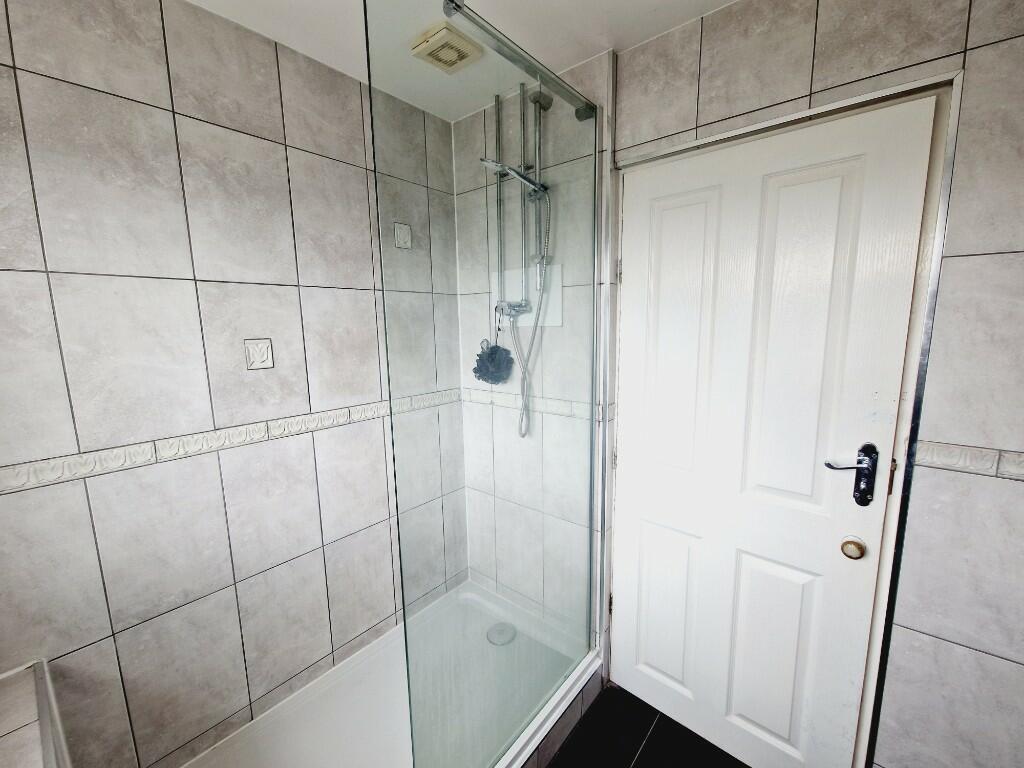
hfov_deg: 106.2
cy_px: 384
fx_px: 385
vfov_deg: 89.9
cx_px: 512
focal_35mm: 13
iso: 80
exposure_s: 1/100
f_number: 2.2
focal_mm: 2.2
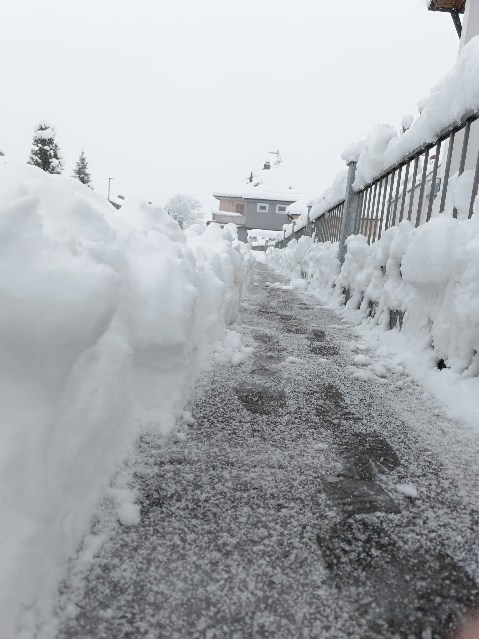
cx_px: 240
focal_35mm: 24
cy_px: 320
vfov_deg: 71.6
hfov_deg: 56.8
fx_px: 443
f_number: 1.65
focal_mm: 6.14
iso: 64
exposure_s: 1/100
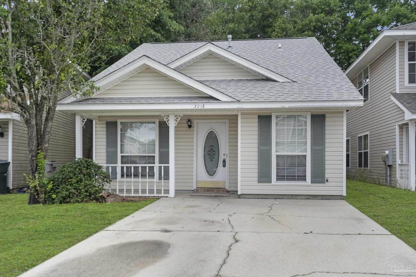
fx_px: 381
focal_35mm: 33
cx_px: 208
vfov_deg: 40.0
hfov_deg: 57.2
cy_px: 136
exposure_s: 1/250
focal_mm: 32
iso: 800
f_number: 5.6
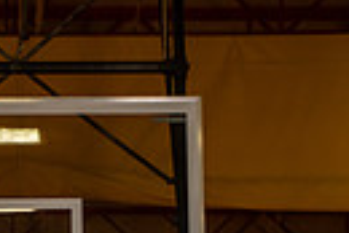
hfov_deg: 14.1
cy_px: 600
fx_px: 1407
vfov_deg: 8.5
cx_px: 67
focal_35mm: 145
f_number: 7.1
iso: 640
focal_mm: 42
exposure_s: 1/400
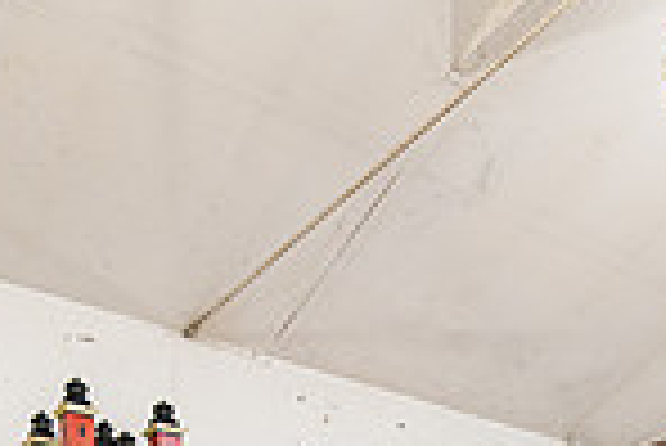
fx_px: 1018
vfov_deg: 18.1
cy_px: 854
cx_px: 306
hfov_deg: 36.2
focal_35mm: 55
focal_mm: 14
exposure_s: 1/10
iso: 64
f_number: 5.6
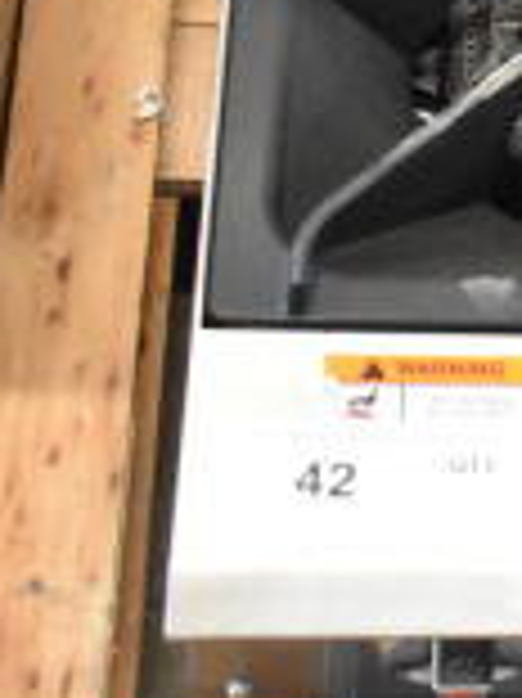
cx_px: 1300
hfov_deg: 8.9
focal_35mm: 148
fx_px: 2980
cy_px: -160
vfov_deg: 13.0
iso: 2800
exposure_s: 1/40
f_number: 4
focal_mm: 26
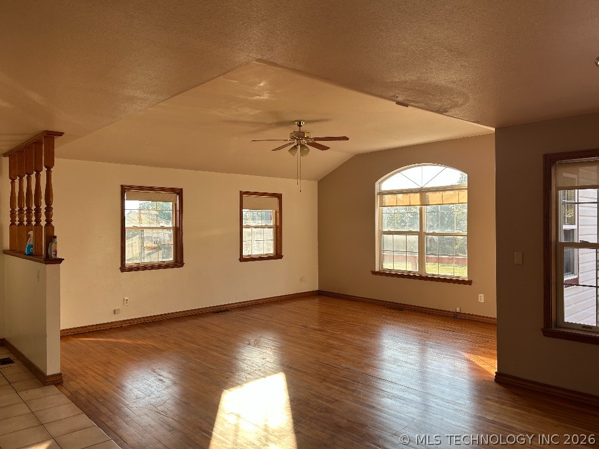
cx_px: 300
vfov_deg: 53.1
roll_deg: +0.1
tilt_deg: -0.8
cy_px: 224
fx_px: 450
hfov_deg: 67.3
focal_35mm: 26
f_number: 1.5
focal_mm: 5.7
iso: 40
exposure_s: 1/248
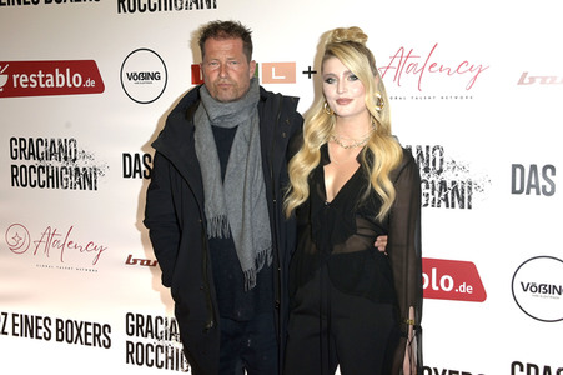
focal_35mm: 40
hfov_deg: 48.5
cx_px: 282
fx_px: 625
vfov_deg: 33.4
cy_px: 188
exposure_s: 1/250
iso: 500
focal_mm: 40
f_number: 5.6
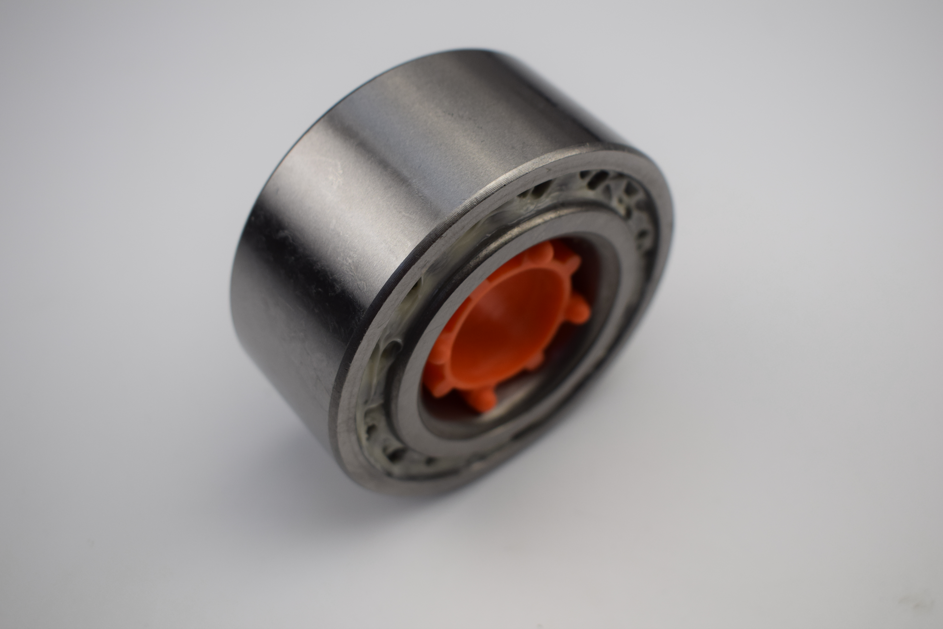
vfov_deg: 28.9
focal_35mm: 46
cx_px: 472
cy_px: 314
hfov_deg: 42.3
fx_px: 1218
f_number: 5.6
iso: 400
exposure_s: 1/125
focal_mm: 31
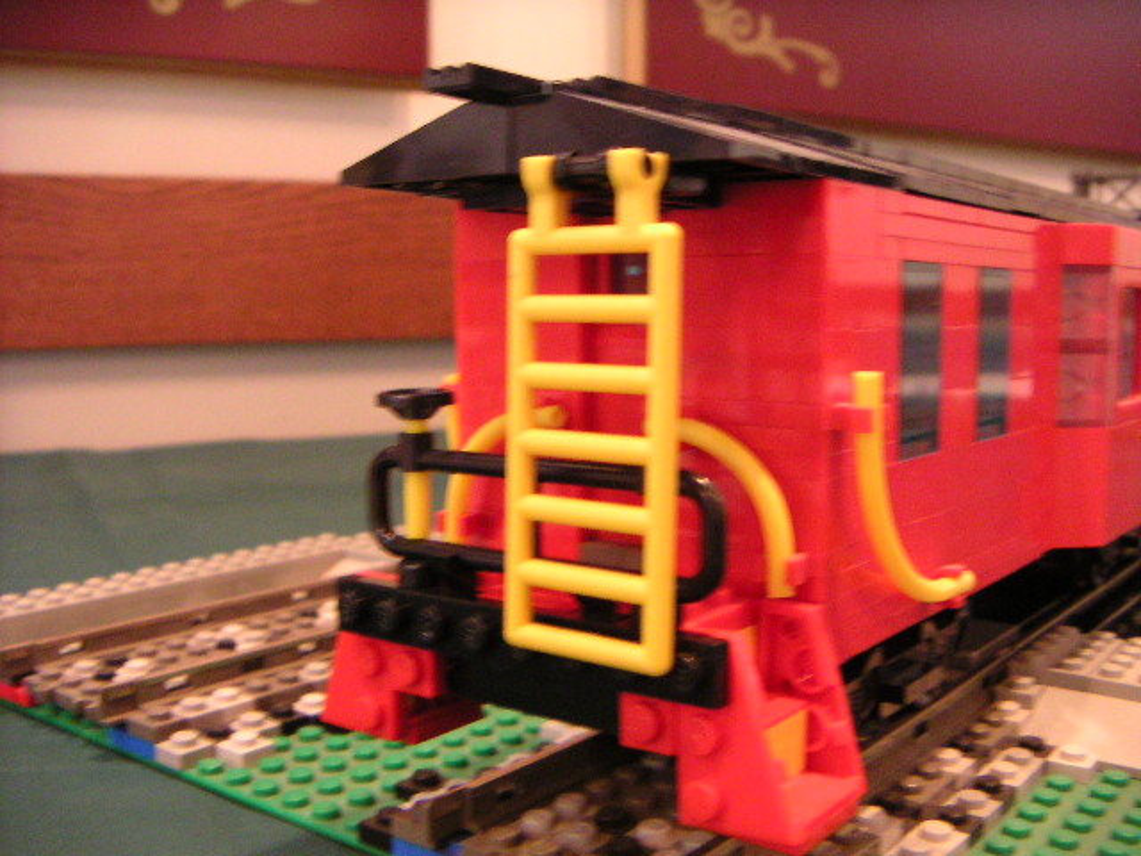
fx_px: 1220
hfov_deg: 50.1
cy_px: 428
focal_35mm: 37
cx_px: 570
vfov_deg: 38.7
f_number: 2.8
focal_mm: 4.8
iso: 400
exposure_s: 1/10
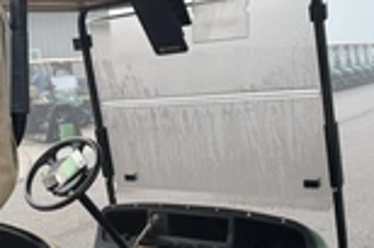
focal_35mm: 65
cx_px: 51
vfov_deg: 20.0
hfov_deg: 29.9
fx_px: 674
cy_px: 265
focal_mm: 6.76
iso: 125
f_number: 1.78
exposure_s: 1/121
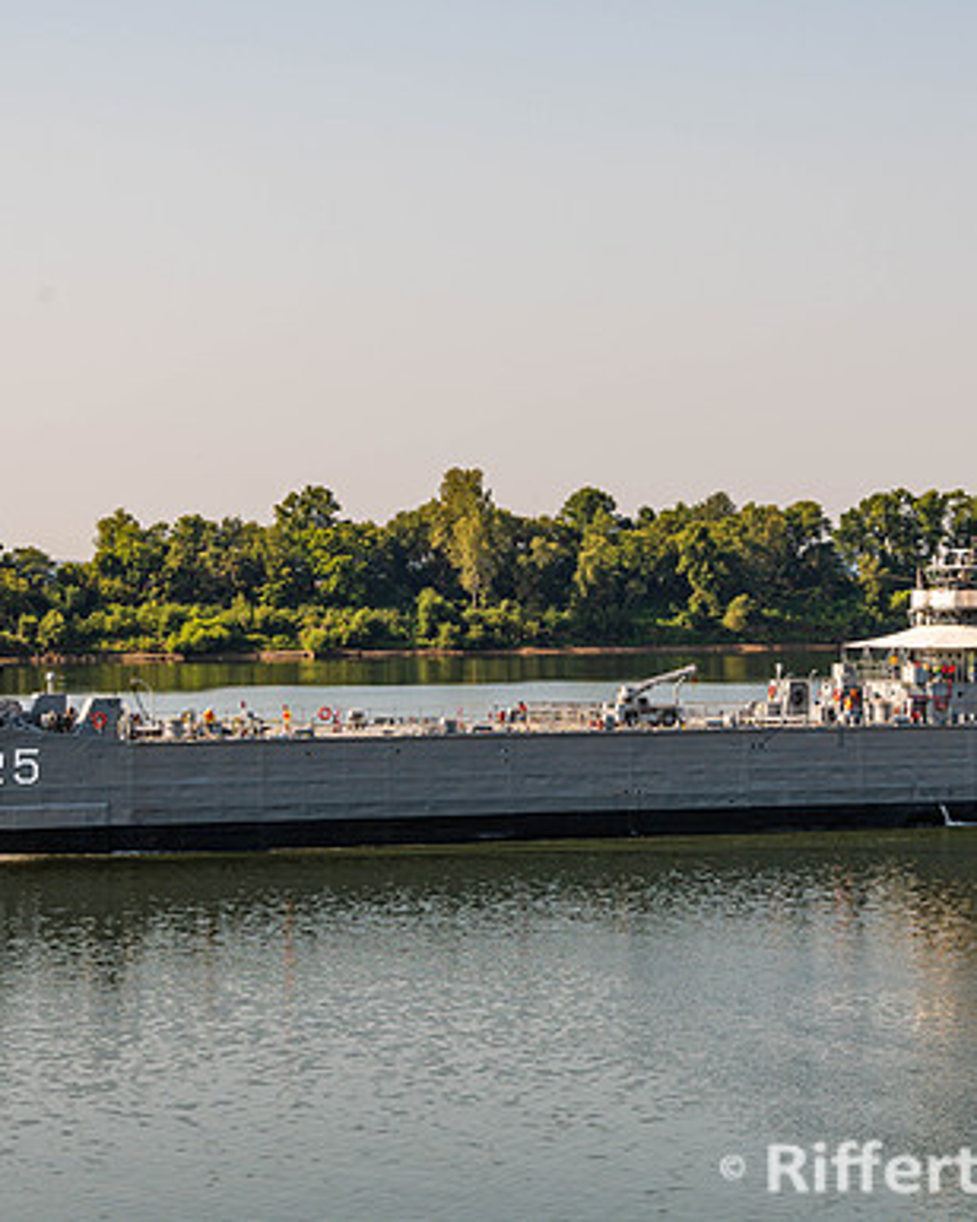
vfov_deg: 17.2
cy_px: 611
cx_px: 508
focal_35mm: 112
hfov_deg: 13.8
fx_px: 4048
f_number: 8
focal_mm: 78
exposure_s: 1/250
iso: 64
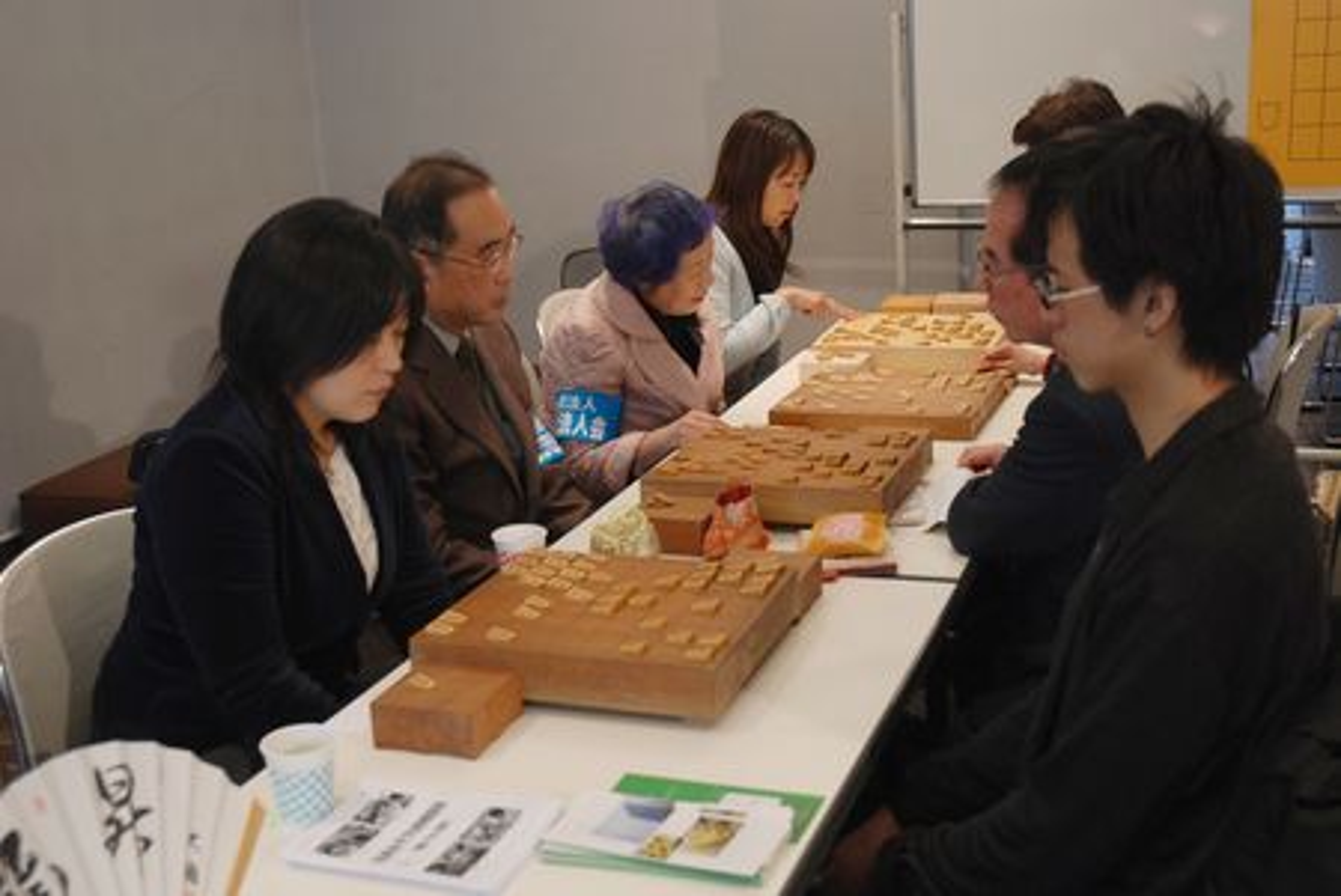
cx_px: 670
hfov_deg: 42.3
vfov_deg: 29.0
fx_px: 1734
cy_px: 448
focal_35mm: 46
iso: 200
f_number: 4
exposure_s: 1/5
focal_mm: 31
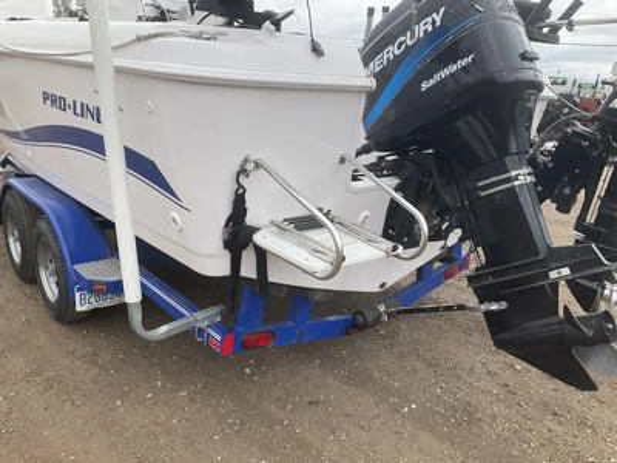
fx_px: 517
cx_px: 308
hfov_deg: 61.7
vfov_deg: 48.2
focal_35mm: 29
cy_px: 232
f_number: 1.8
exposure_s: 1/620
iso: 25
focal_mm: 3
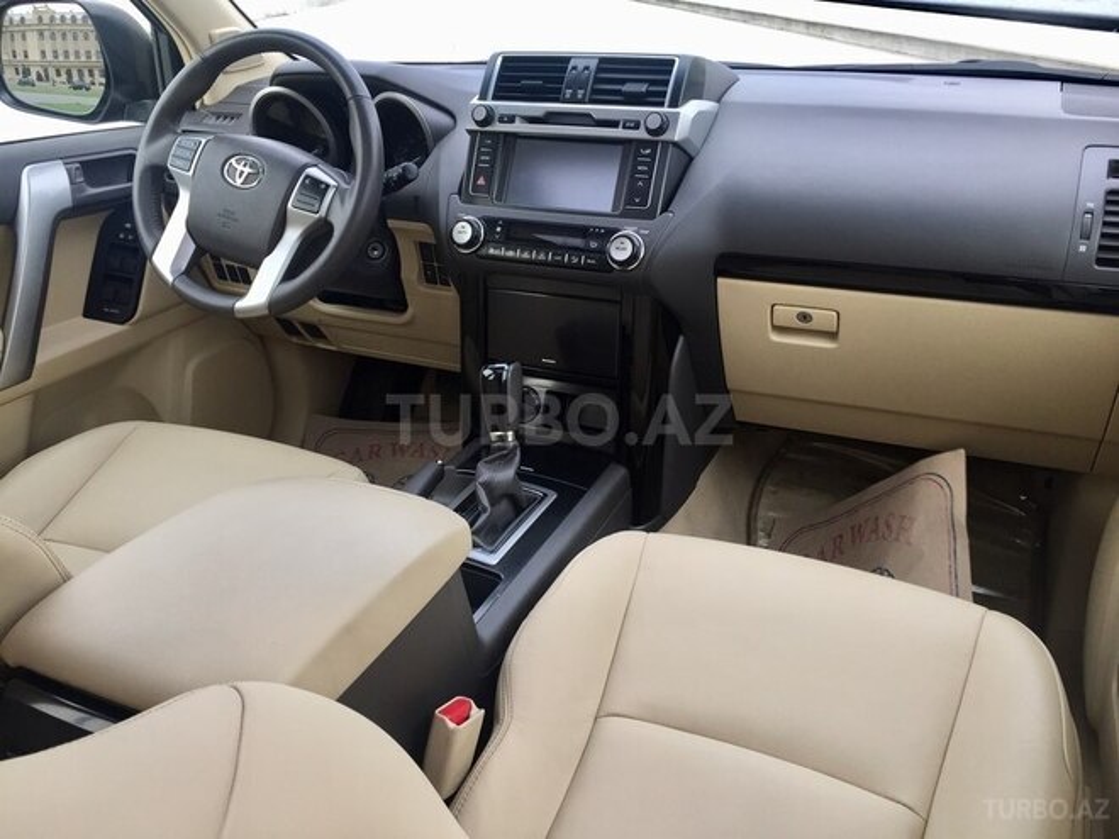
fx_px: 937
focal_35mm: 29
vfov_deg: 48.2
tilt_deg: -26.9
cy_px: 420
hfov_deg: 61.7
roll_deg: +2.0
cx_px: 560
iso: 40
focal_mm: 4.15
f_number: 2.2
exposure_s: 1/100
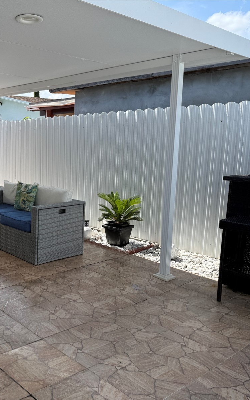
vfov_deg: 56.7
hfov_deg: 34.8
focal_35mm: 34
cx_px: 18
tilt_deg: -9.7
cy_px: 200
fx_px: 371
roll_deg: -0.2
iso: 80
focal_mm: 6.76
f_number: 1.78
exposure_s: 1/3021
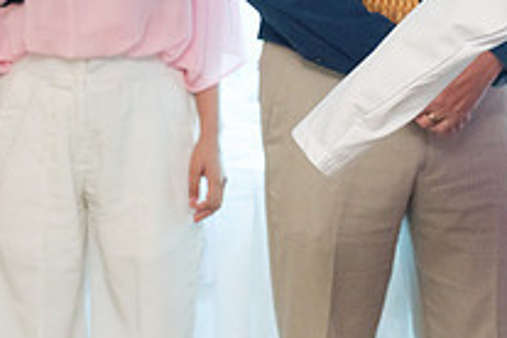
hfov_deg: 12.8
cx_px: 566
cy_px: -21
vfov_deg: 8.7
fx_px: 2211
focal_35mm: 157
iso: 640
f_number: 2.8
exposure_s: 1/125
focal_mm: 37.6
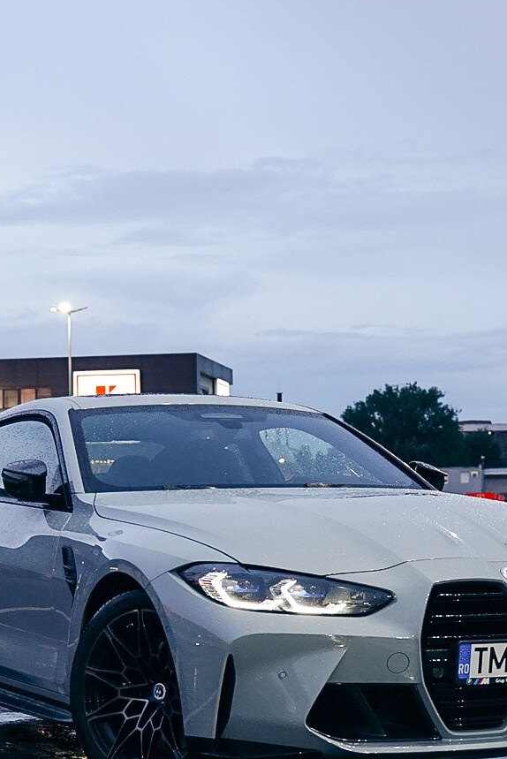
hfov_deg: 17.3
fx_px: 1666
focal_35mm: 79
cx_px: 244
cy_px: 505
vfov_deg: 25.5
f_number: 2.8
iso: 640
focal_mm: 28
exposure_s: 1/60
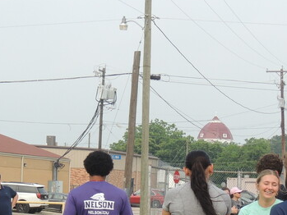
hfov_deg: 14.3
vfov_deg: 10.6
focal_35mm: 138
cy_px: 224
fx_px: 1145
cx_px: 100
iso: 100
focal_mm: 8.3
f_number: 3.5
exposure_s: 1/400
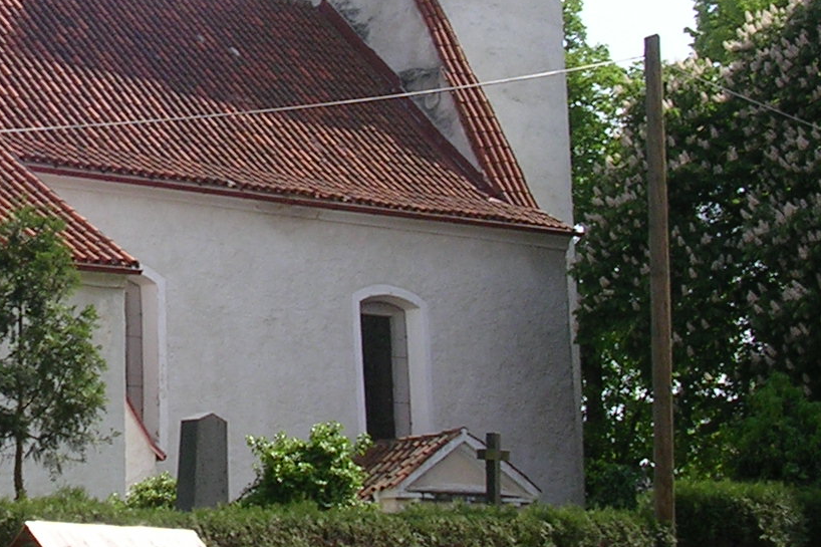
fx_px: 2257
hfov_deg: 19.9
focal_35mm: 99
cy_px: 156
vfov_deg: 13.8
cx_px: -13
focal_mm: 5.8
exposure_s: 1/226
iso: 50
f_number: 5.6
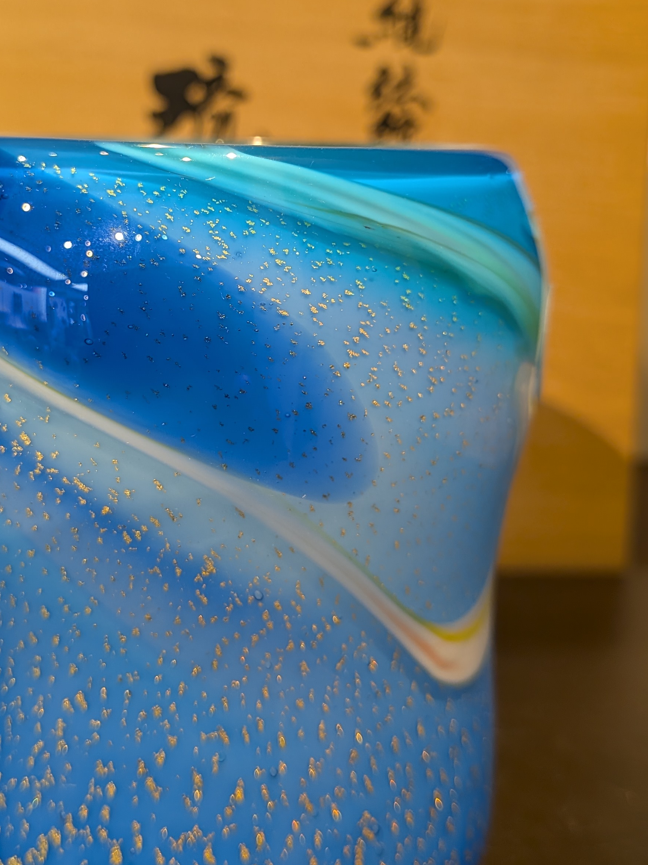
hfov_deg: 34.8
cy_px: 306
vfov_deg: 45.2
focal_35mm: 41
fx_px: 1023
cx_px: 209
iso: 62
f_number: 1.7
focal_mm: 4.53
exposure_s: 1/24
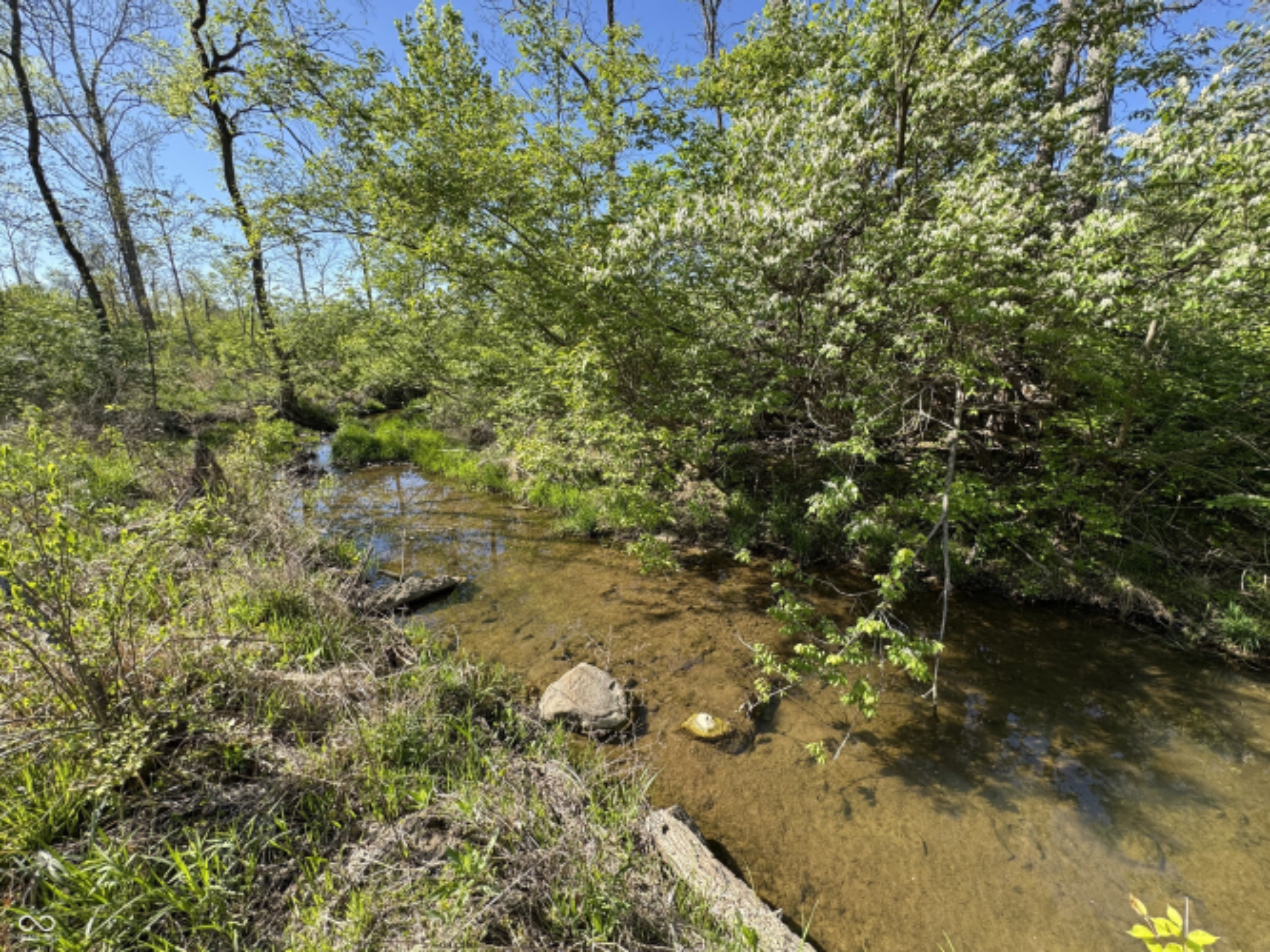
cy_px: 476
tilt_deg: -15.4
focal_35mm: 14
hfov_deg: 102.1
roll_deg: +1.7
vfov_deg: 85.7
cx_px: 635
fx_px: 514
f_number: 2.2
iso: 40
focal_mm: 2.22
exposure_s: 1/383
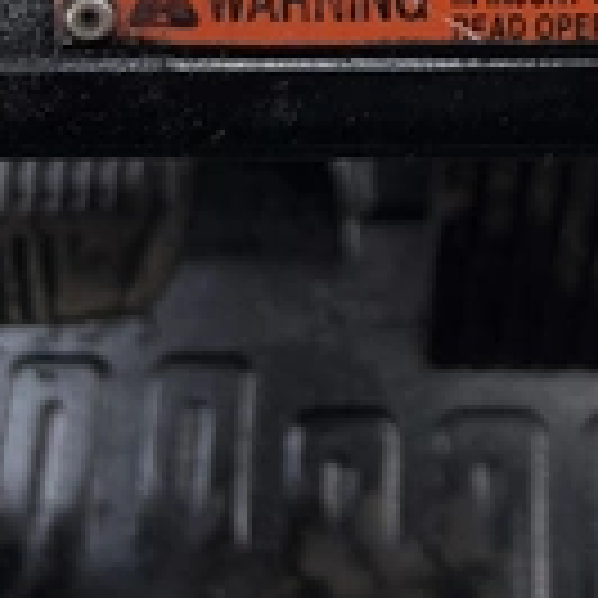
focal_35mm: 69
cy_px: -274
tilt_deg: -66.9
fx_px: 1349
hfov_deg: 23.5
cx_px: 647
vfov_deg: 21.4
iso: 50
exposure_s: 1/716
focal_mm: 5.96
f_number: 1.6
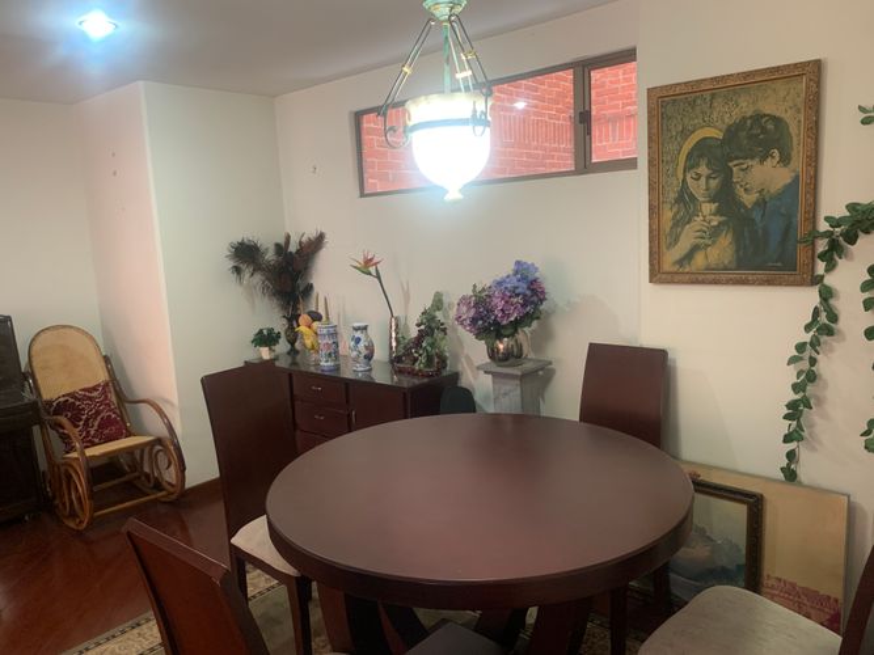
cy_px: 328
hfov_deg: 67.3
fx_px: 656
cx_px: 437
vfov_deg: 53.0
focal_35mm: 26
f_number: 1.8
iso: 250
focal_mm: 4.25
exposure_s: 1/60
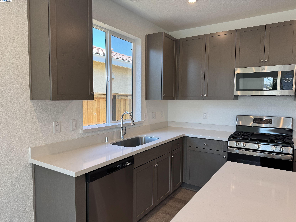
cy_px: 111
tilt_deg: -4.6
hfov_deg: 71.6
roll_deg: -0.7
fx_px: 205
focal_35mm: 24
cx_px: 148
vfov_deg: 56.8
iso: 50
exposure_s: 1/126
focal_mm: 6.76
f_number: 1.78
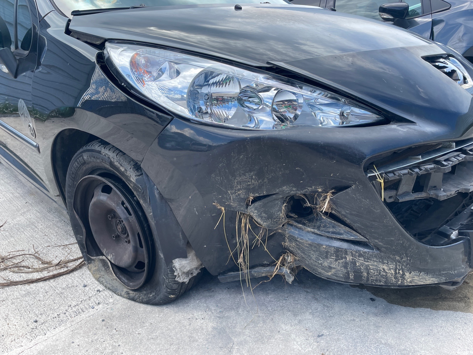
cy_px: 178
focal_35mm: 26
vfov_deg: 53.1
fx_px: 355
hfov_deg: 67.3
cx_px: 236
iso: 32
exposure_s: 1/626
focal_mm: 4.2
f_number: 1.6
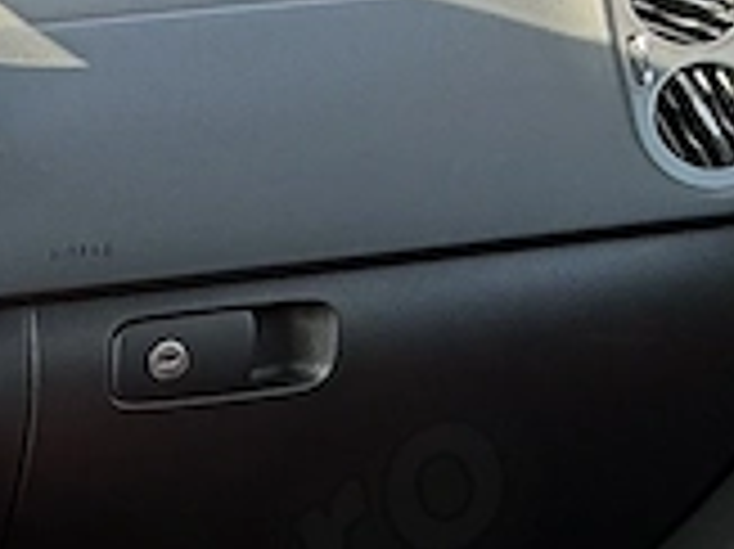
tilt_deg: -28.0
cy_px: 855
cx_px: -504
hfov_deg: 18.7
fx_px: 1822
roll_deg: +6.7
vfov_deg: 15.6
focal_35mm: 86
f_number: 2.2
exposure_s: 1/99
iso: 64
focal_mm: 2.22
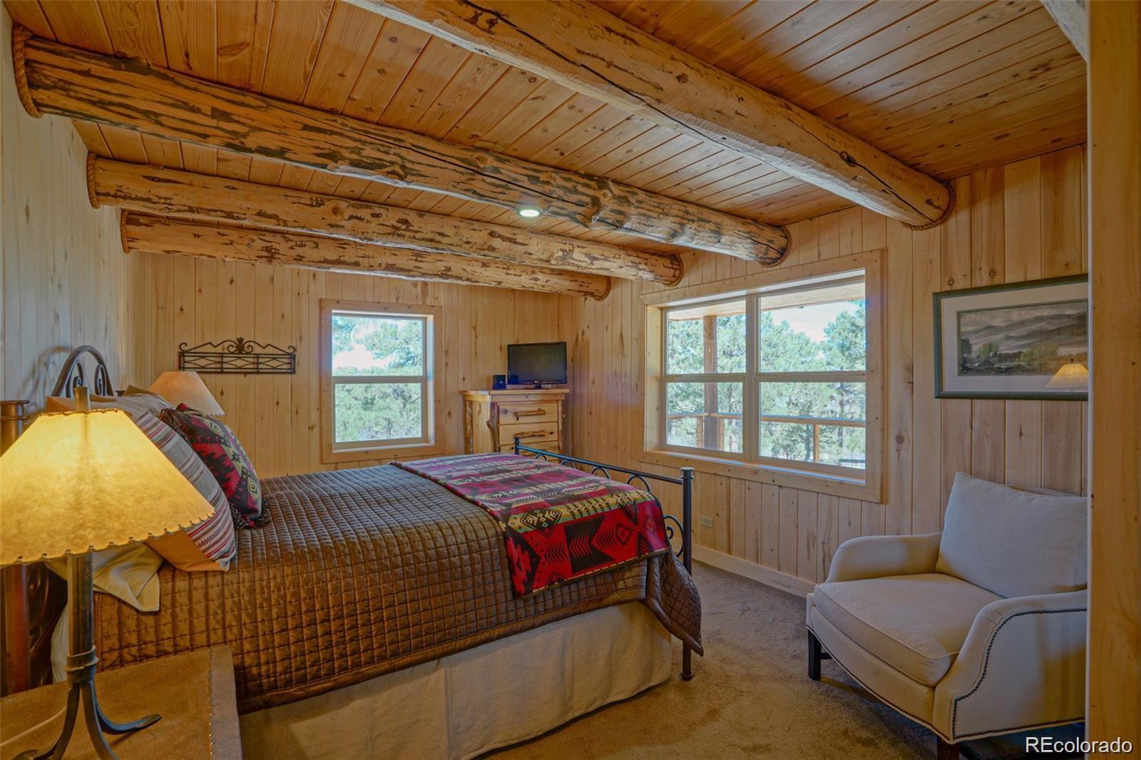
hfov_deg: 96.7
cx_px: 570
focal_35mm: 16
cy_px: 380
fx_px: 507
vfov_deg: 73.7
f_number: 13
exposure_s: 1/6
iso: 400
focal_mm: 16
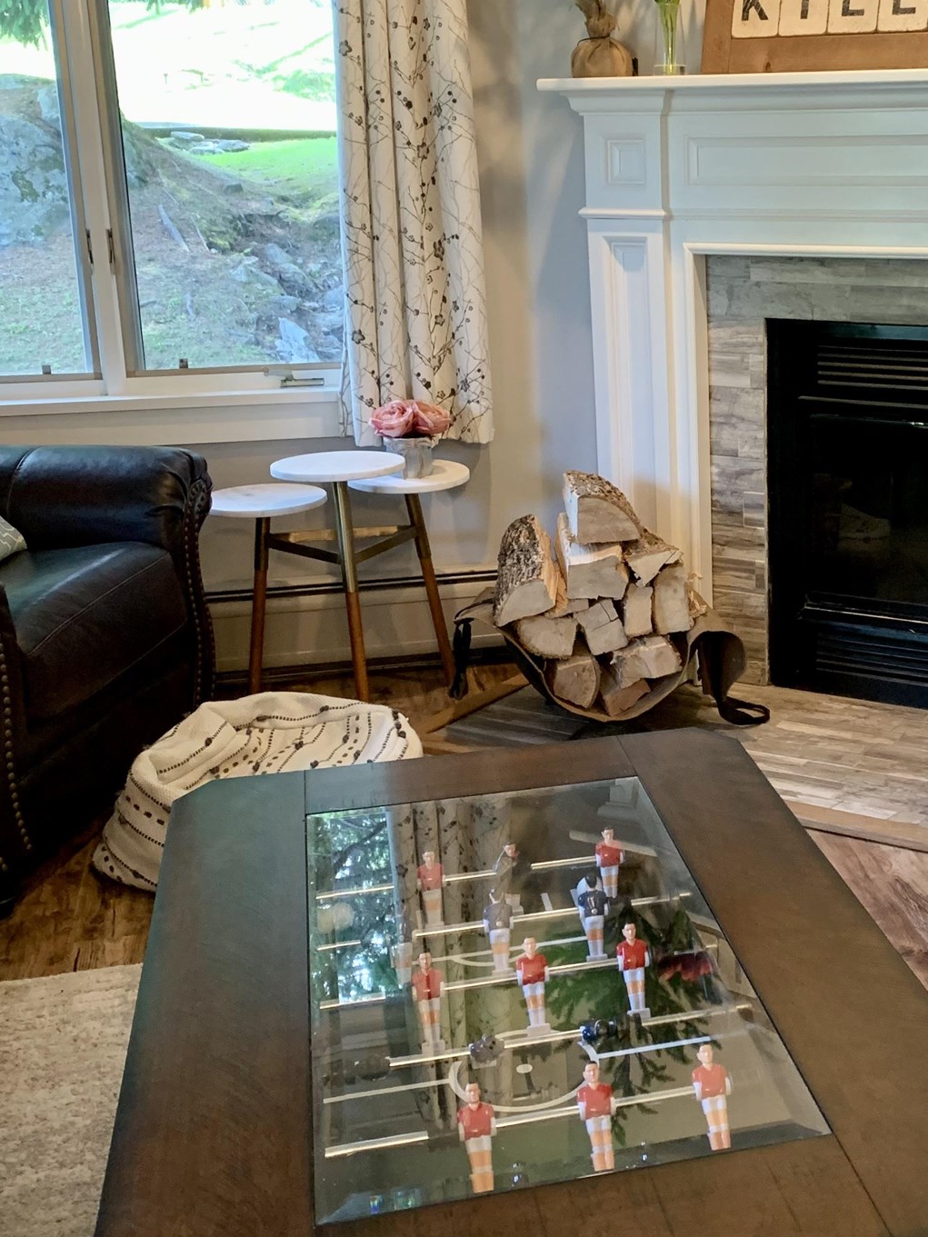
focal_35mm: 44
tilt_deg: -13.6
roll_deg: -0.2
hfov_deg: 32.0
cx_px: 749
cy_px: 565
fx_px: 1573
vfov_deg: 42.9
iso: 250
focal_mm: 4.25
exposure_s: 1/60
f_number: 1.8
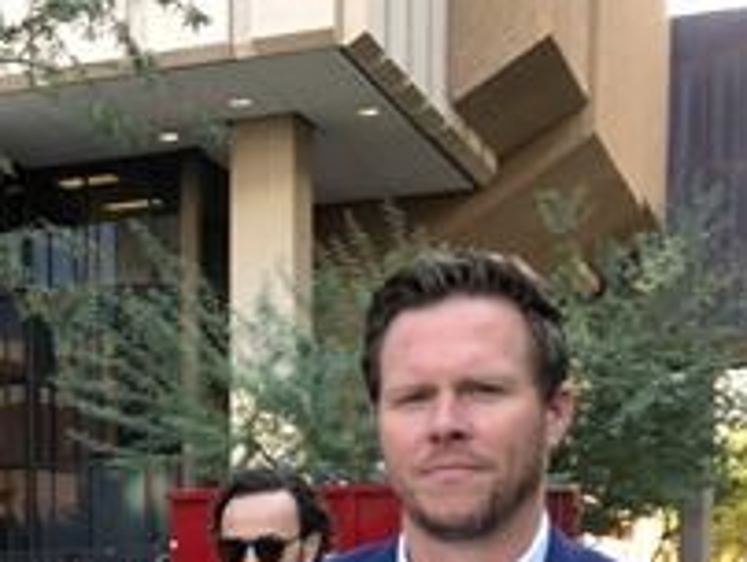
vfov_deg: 15.2
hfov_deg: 20.9
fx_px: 1944
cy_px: 839
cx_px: -41
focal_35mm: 90
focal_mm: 3.99
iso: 50
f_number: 1.8
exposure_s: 1/120
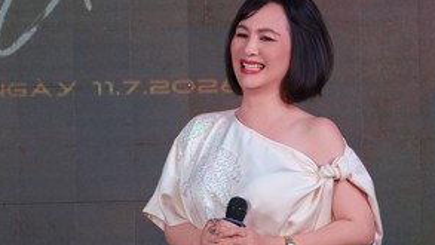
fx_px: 5250
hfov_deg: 4.7
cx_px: -3
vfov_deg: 2.7
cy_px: 172
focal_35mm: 455
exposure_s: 1/125
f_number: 5
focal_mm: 133
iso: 100
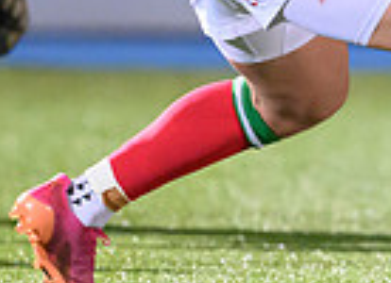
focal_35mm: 2543
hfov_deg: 0.8
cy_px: -99
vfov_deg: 0.6
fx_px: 28378
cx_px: 647
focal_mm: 400
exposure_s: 1/800
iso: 6400
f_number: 3.2
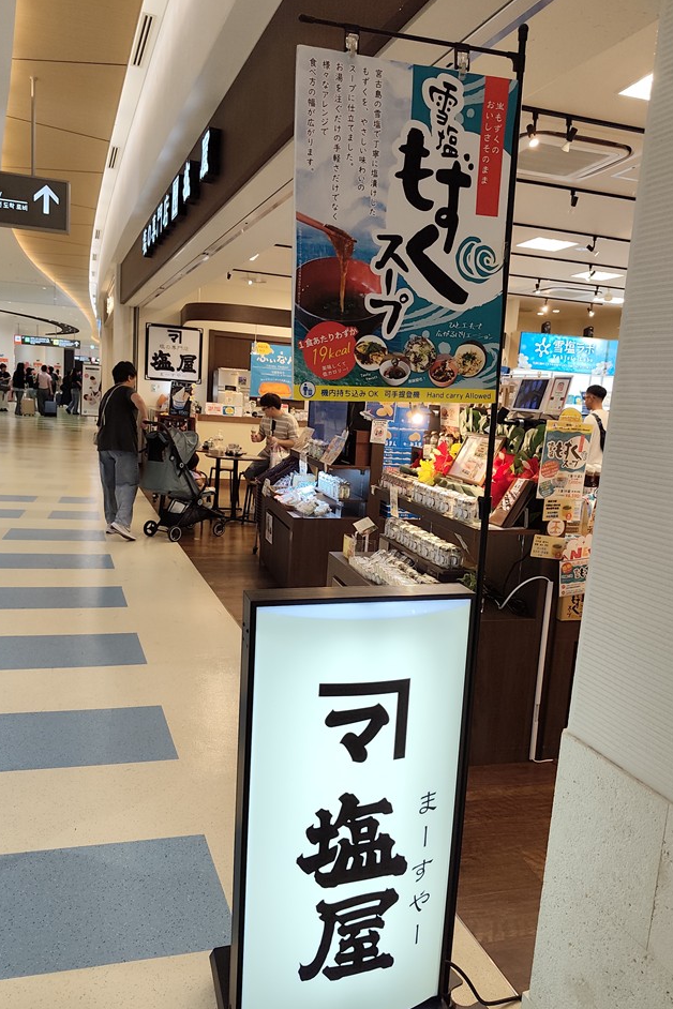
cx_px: 345
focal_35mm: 26
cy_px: 521
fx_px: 729
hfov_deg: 49.5
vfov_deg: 69.4
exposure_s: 1/120
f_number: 1.7
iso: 200
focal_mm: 6.07
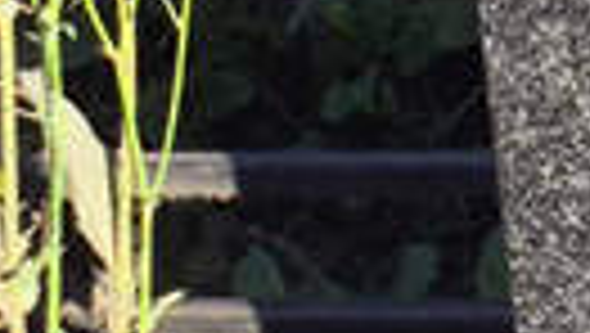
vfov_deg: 3.6
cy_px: -410
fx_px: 5199
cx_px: 1362
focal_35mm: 332
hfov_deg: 6.2
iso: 50
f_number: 1.7
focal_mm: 4.71
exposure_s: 1/877
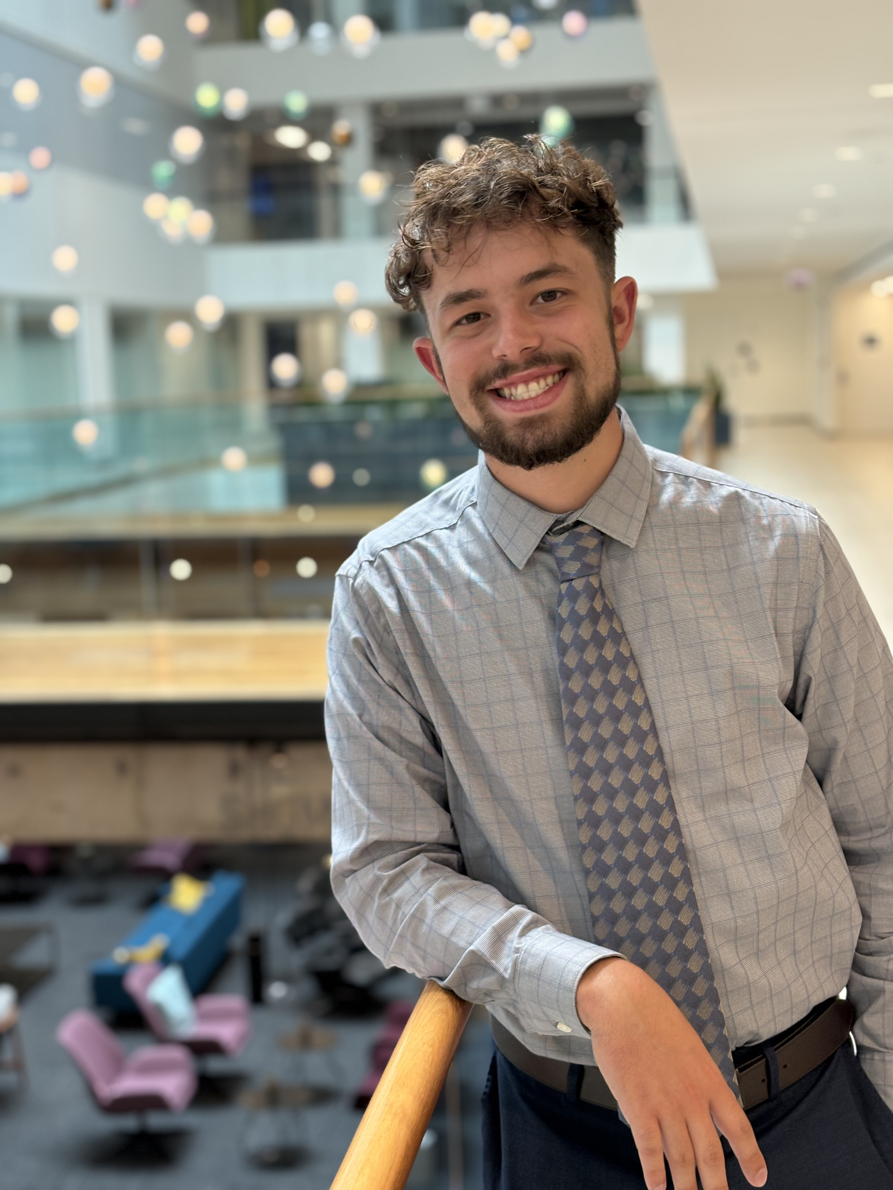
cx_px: 446
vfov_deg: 36.8
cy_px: 595
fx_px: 1789
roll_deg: +2.2
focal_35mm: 52
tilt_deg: -7.0
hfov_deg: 28.0
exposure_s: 1/120
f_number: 1.6
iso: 100
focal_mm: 5.96
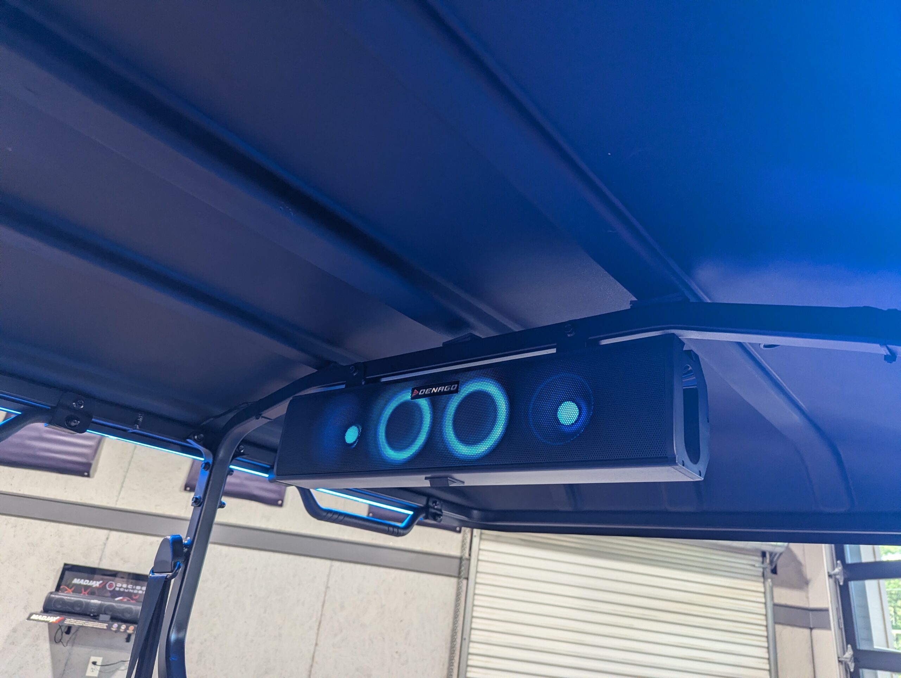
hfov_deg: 71.5
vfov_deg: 56.9
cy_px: 339
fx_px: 626
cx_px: 450
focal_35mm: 24
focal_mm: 6.81
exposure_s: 1/125
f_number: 1.85
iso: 538
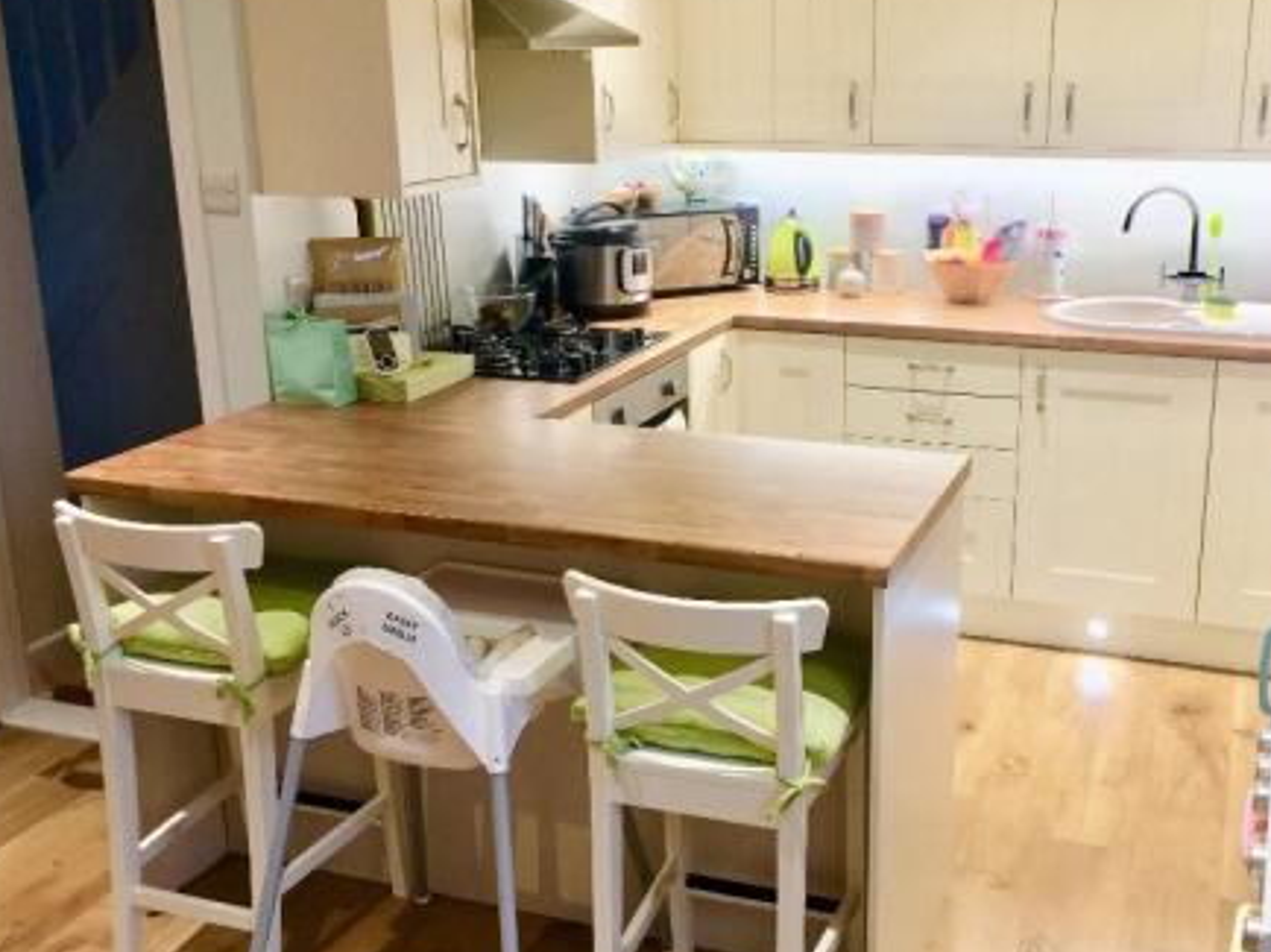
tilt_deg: -15.3
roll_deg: +0.0
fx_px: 1431
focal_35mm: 39
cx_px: 766
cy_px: 455
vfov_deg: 36.8
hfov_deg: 47.6
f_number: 2.2
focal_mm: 4.15
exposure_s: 1/33
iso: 40
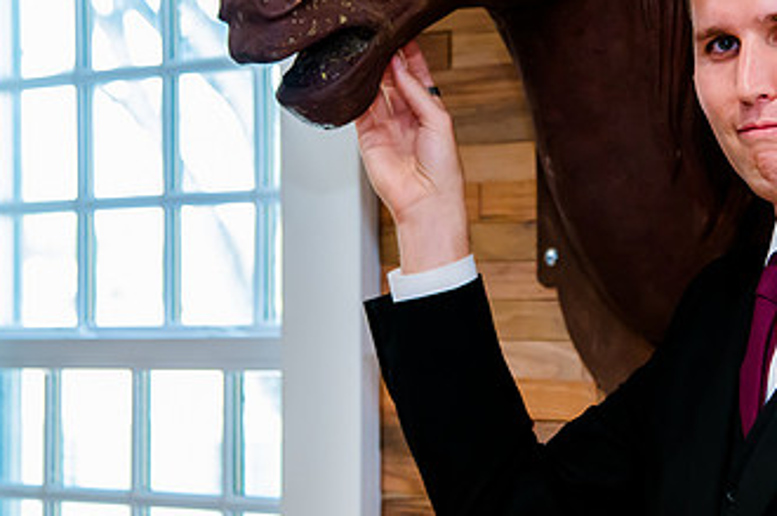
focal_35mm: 127
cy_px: 154
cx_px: 583
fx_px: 2737
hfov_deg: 16.1
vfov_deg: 10.7
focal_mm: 66
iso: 3200
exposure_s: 1/250
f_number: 4
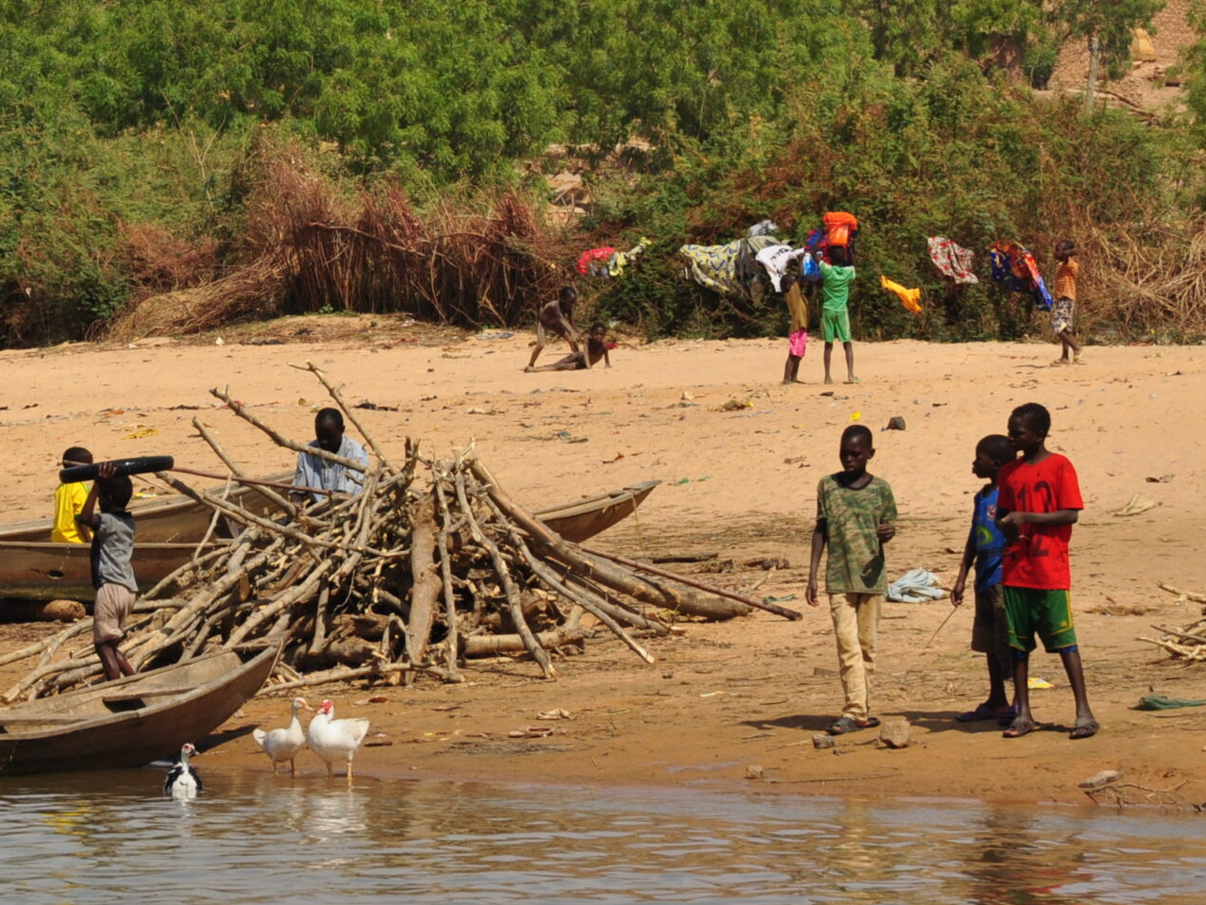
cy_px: 223
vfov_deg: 4.9
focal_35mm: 303
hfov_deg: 6.5
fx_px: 10557
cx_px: 243
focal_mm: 105
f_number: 11
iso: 200
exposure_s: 1/500
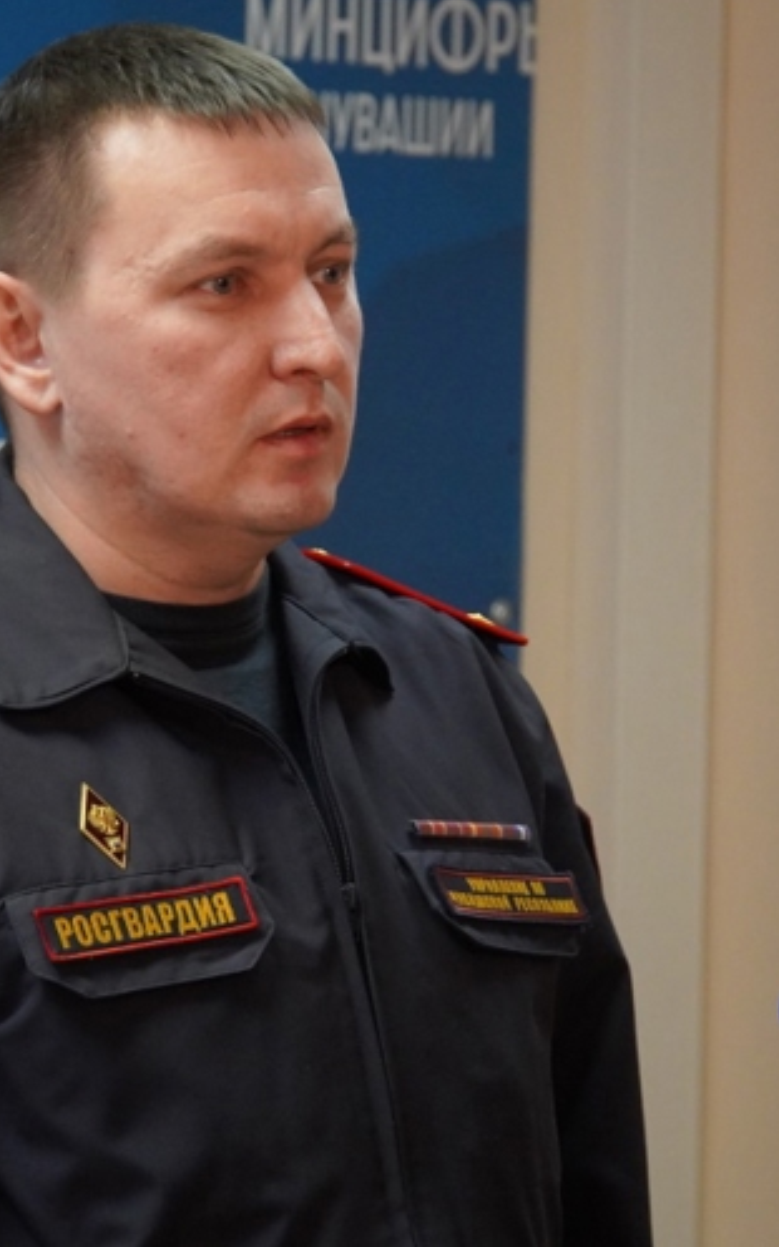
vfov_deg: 10.9
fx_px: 6514
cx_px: 268
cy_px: 621
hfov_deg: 6.8
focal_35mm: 192
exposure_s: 1/160
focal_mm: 83
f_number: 5.6
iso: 3200
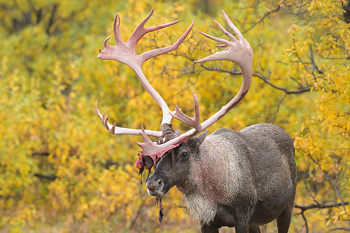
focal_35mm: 745
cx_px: 142
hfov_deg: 2.8
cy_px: 150
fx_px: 7238
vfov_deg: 1.8
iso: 1000
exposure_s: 1/640
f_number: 6.3
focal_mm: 560
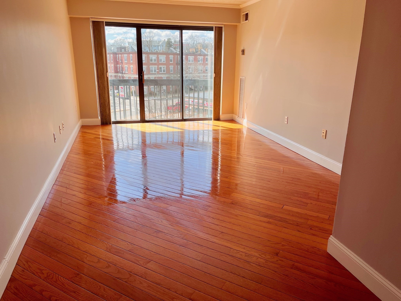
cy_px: 150
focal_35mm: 26
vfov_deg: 53.1
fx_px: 301
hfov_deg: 67.3
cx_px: 200
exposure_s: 1/608
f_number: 1.6
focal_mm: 5.1
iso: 50
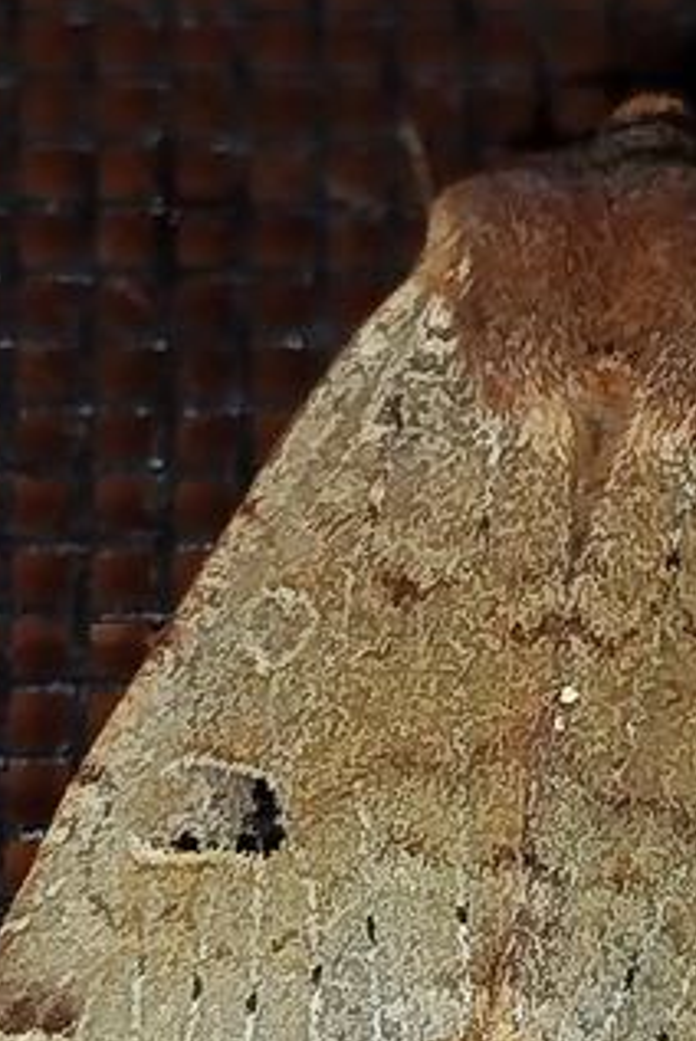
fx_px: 5642
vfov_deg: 10.5
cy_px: 798
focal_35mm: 195
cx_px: 578
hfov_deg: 7.0
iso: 160
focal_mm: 5.31
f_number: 1.7
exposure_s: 1/50
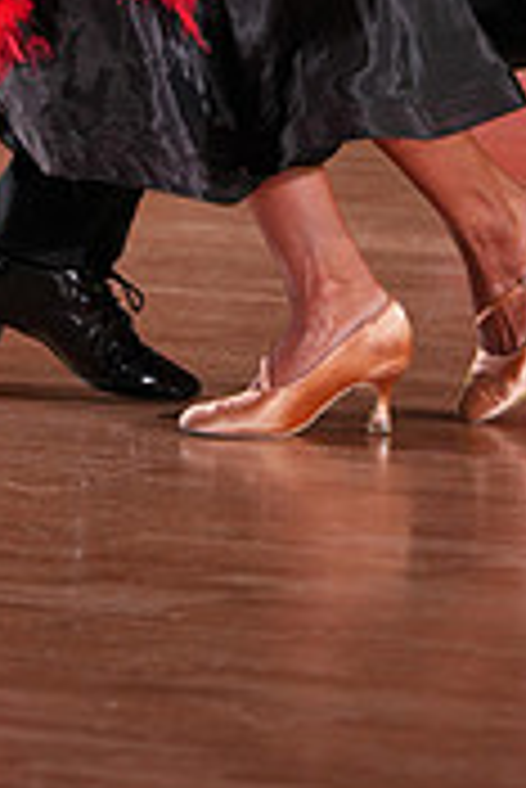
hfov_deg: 2.1
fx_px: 14523
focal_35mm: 664
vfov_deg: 3.1
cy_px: -365
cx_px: 88
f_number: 2.8
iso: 800
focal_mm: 200
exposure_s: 1/400
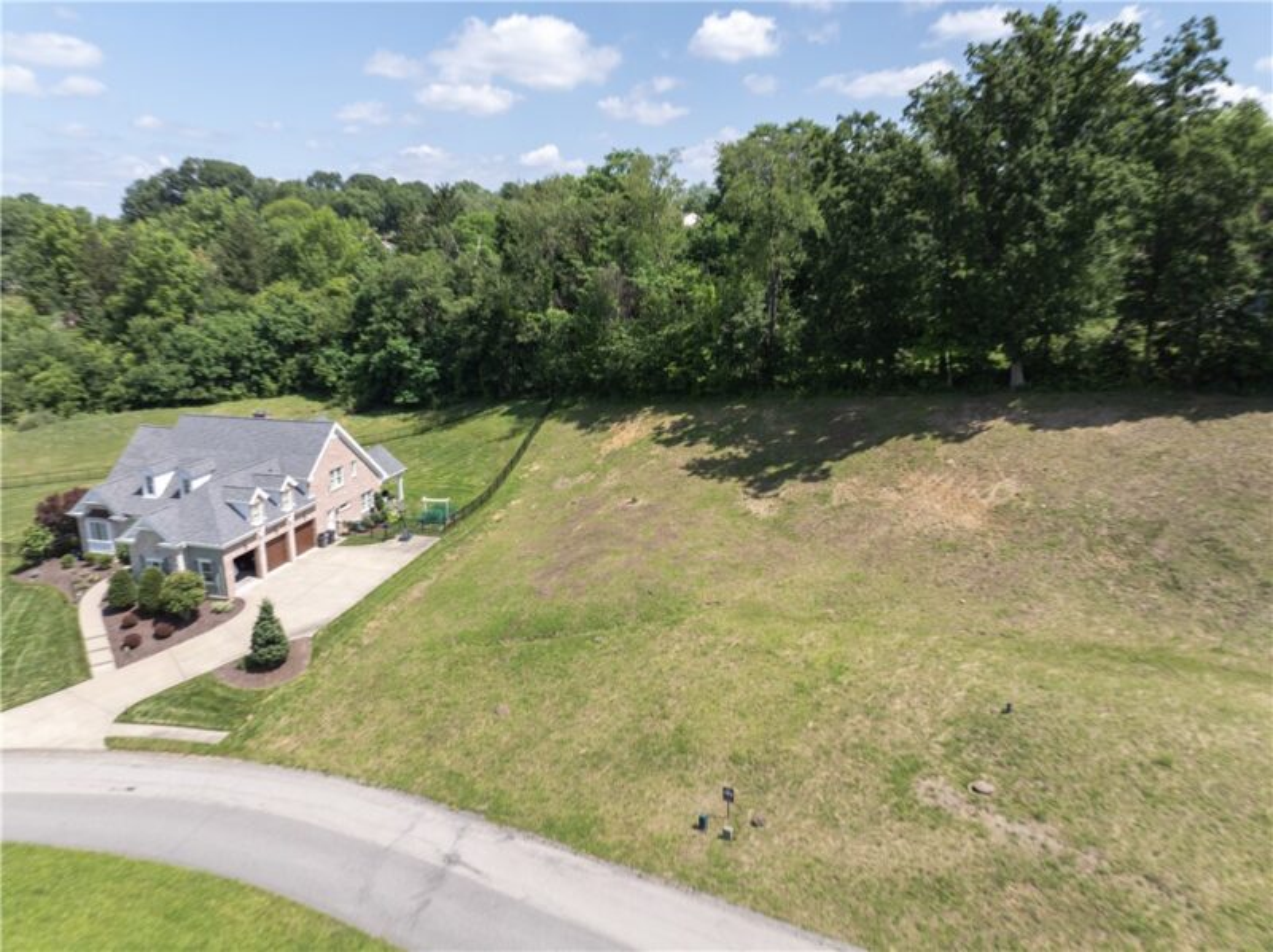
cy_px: 476
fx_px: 882
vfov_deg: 56.7
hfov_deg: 71.7
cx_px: 636
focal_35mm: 24
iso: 200
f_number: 3.5
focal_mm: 12.29
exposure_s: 1/120
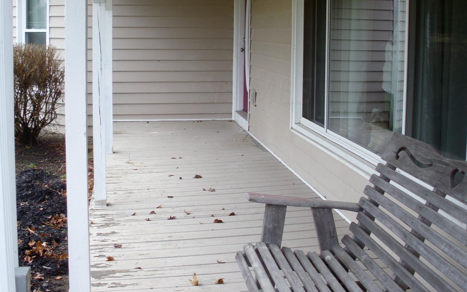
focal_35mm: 53
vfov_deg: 24.3
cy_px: 91
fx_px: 675
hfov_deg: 38.2
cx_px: 251
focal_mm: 6.3
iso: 50
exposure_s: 1/90
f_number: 2.9
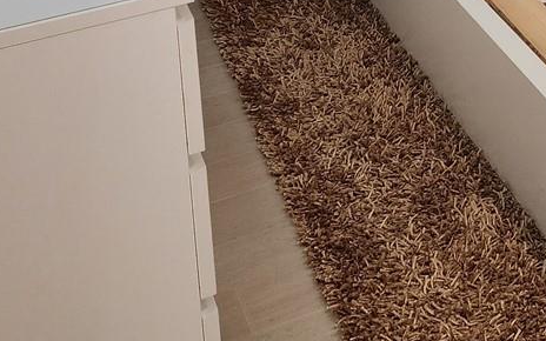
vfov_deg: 13.3
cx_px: 670
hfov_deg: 22.5
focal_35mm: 84
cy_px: -346
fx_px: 1250
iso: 500
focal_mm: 6.4
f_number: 1.8
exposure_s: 1/120
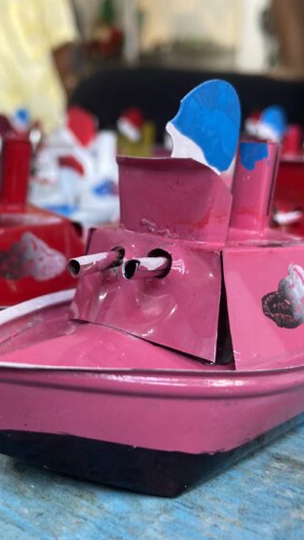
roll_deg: -1.5
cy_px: 254
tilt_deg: -11.7
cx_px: 101
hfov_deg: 27.5
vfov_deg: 47.3
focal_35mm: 43
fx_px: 616
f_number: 1.8
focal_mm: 4.25
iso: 250
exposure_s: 1/50
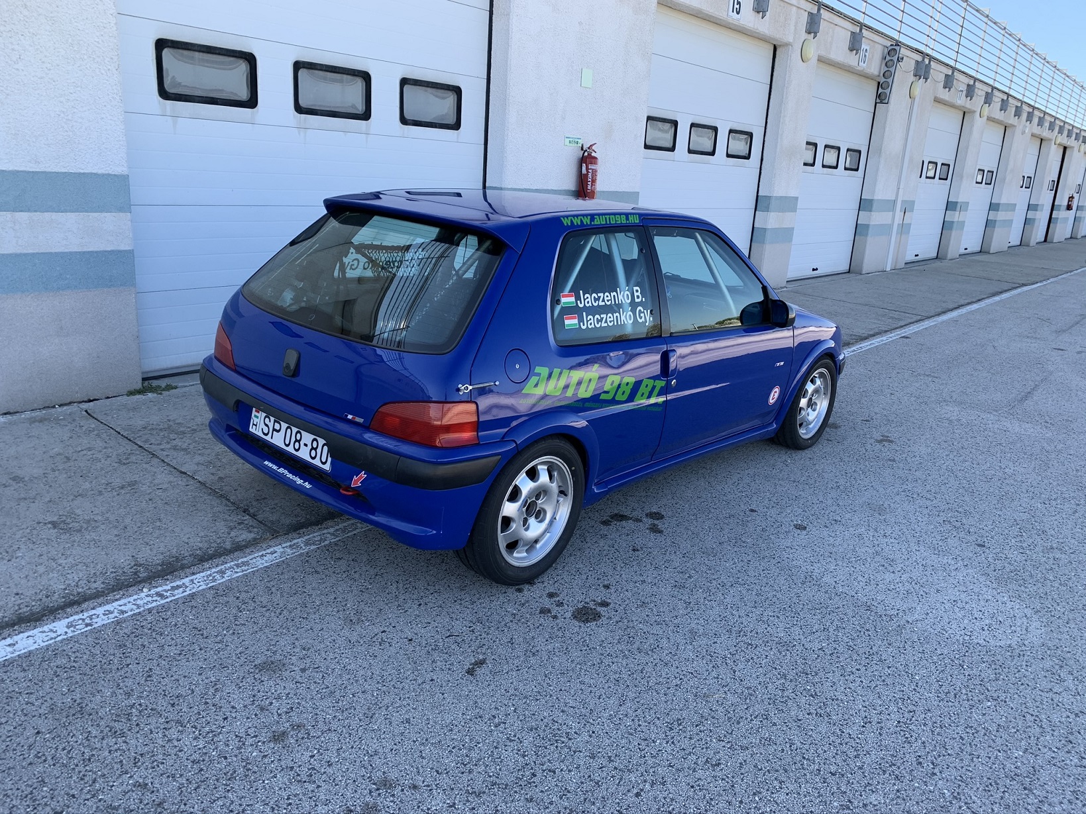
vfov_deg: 53.1
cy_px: 407
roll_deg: -3.7
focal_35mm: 26
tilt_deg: -12.6
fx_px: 816
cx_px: 543
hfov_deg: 67.3
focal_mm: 4.25
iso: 25
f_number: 1.8
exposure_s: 1/476
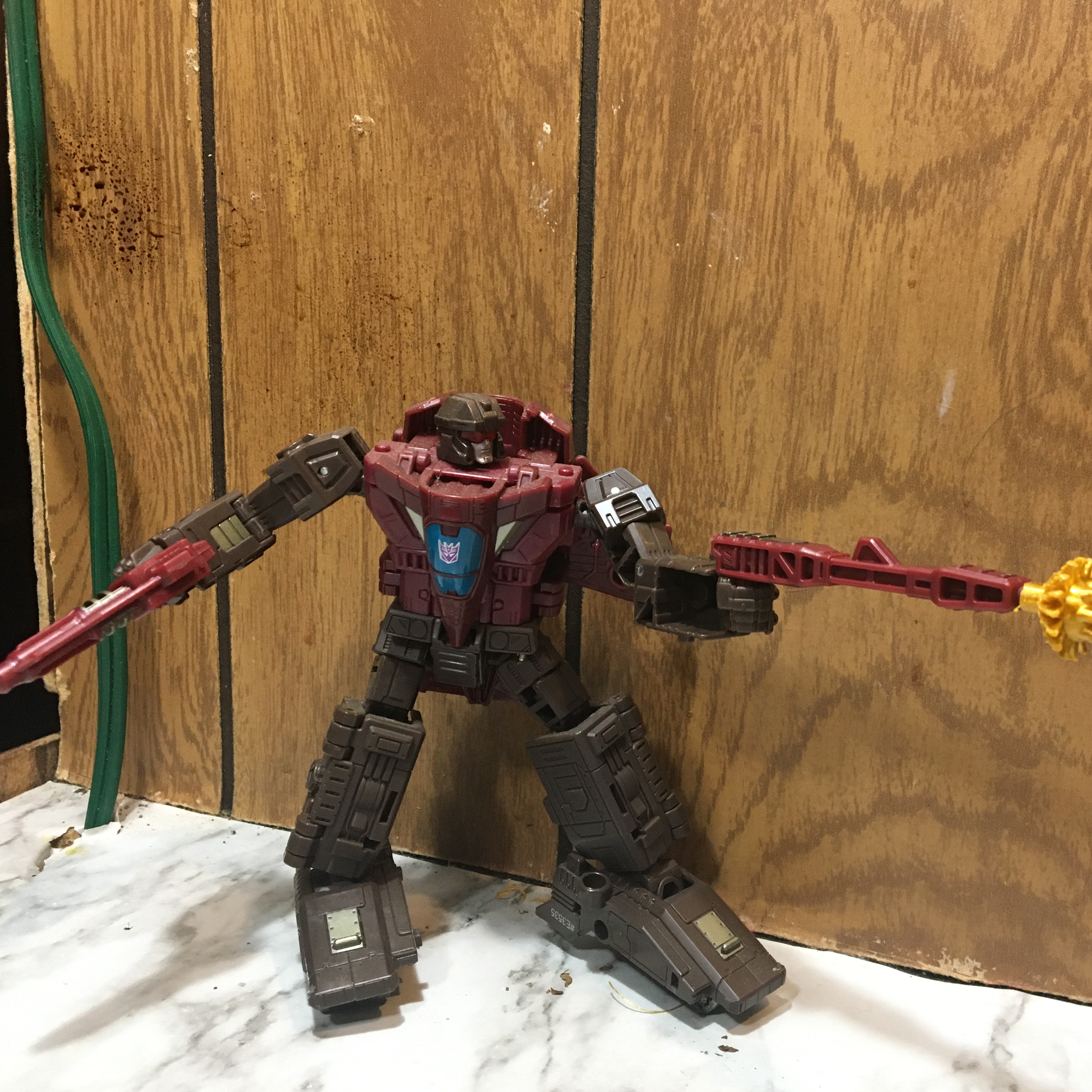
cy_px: 558
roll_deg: -0.2
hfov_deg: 46.7
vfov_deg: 47.2
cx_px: 692
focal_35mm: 35
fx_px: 1249
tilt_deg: -10.8
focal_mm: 4.15
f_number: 2.2
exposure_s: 1/30
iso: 125
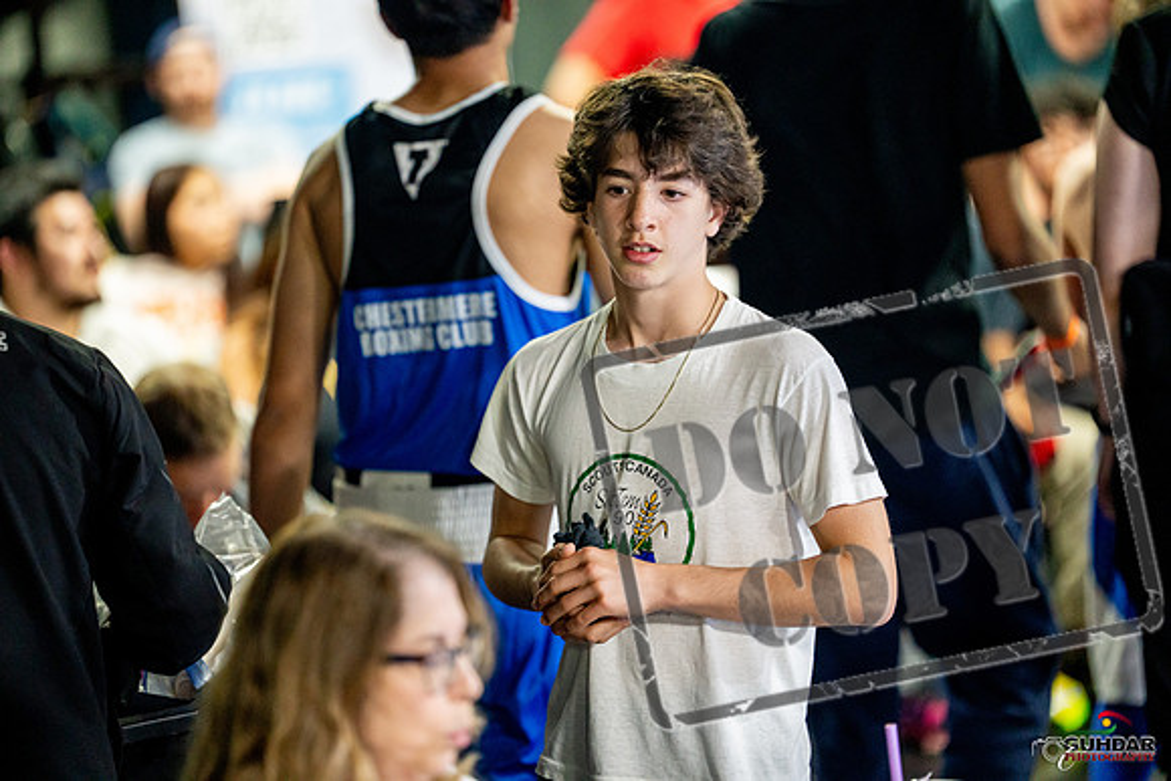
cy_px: 390
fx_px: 4880
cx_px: 586
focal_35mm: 150
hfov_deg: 13.7
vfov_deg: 9.2
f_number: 2
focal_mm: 150
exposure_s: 1/320
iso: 4000
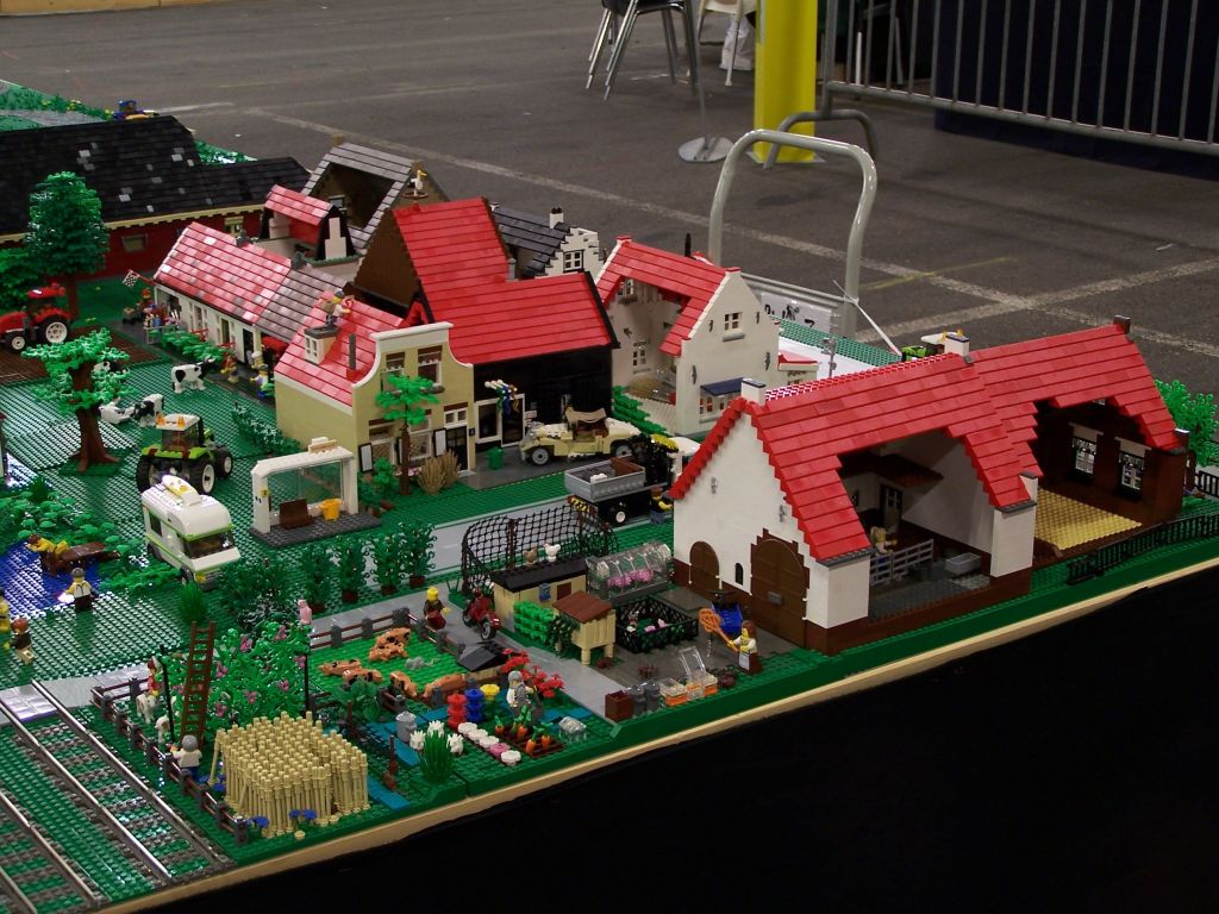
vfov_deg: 24.8
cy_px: 457
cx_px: 610
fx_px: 2078
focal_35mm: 59
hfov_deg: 32.7
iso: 80
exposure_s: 1/2
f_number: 3.1
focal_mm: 9.8
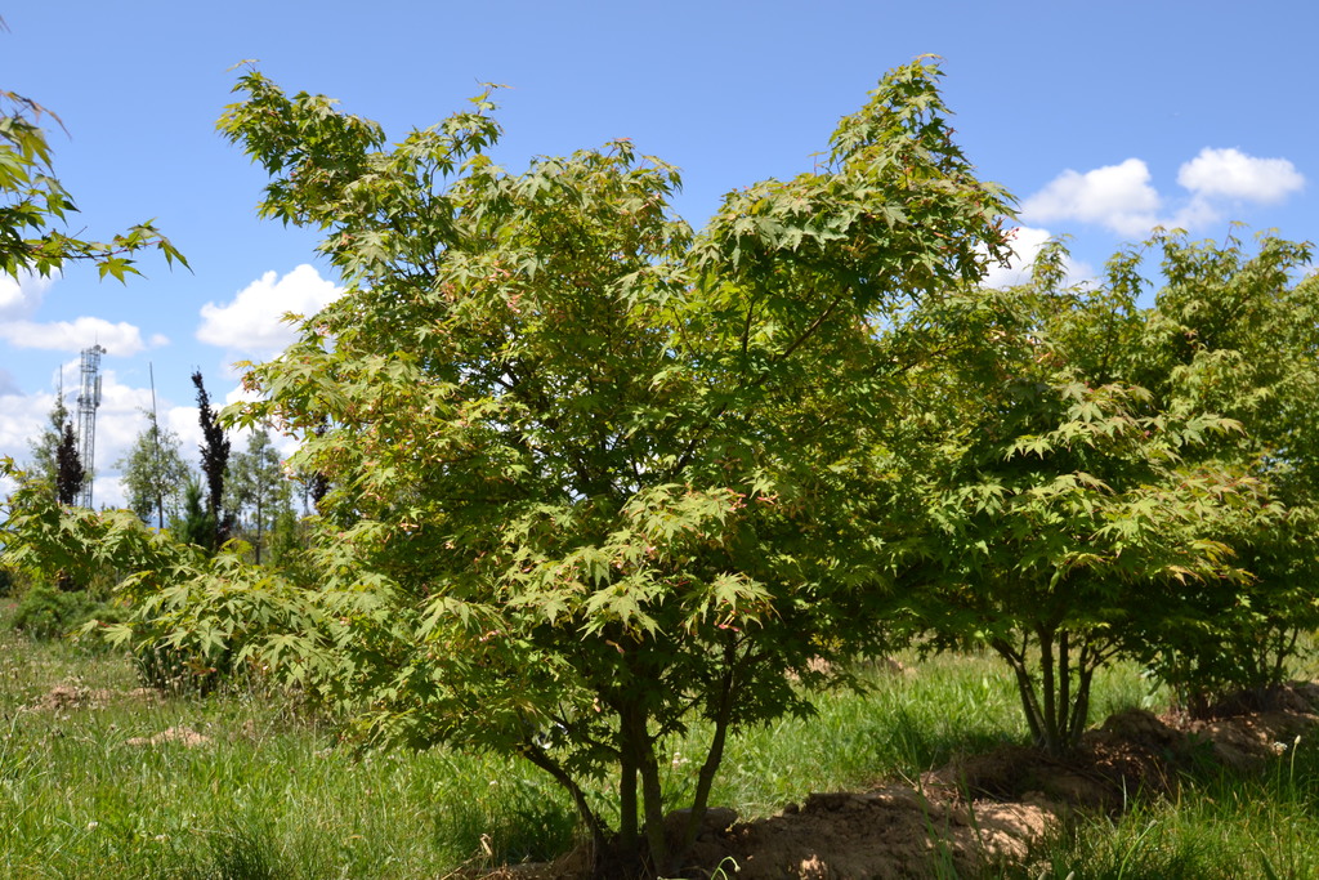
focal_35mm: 34
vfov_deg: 38.4
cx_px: 660
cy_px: 440
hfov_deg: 55.1
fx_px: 1264
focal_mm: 23
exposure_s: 1/200
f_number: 7.1
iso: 100
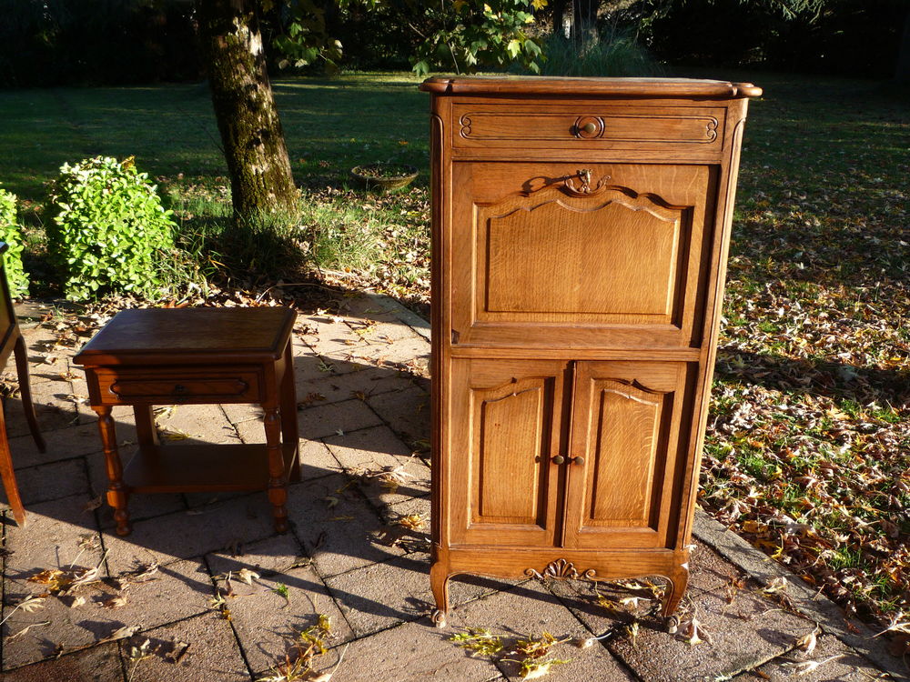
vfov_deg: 46.8
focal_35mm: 30
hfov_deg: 60.0
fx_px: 789
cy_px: 341
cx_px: 455
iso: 100
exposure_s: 1/100
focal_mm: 5.2
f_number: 3.5
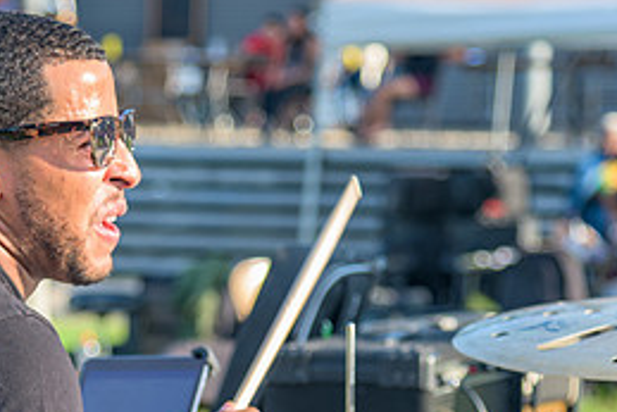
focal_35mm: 190
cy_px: 413
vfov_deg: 7.2
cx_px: 224
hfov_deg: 10.8
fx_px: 3258
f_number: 4
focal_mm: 85
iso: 180
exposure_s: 1/200
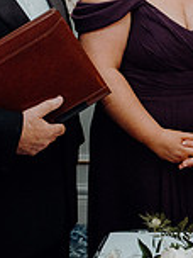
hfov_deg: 11.2
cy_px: 111
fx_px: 929
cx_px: 320
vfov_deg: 15.8
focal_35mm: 125
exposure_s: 1/160
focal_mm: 34
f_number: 3.5
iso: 2500
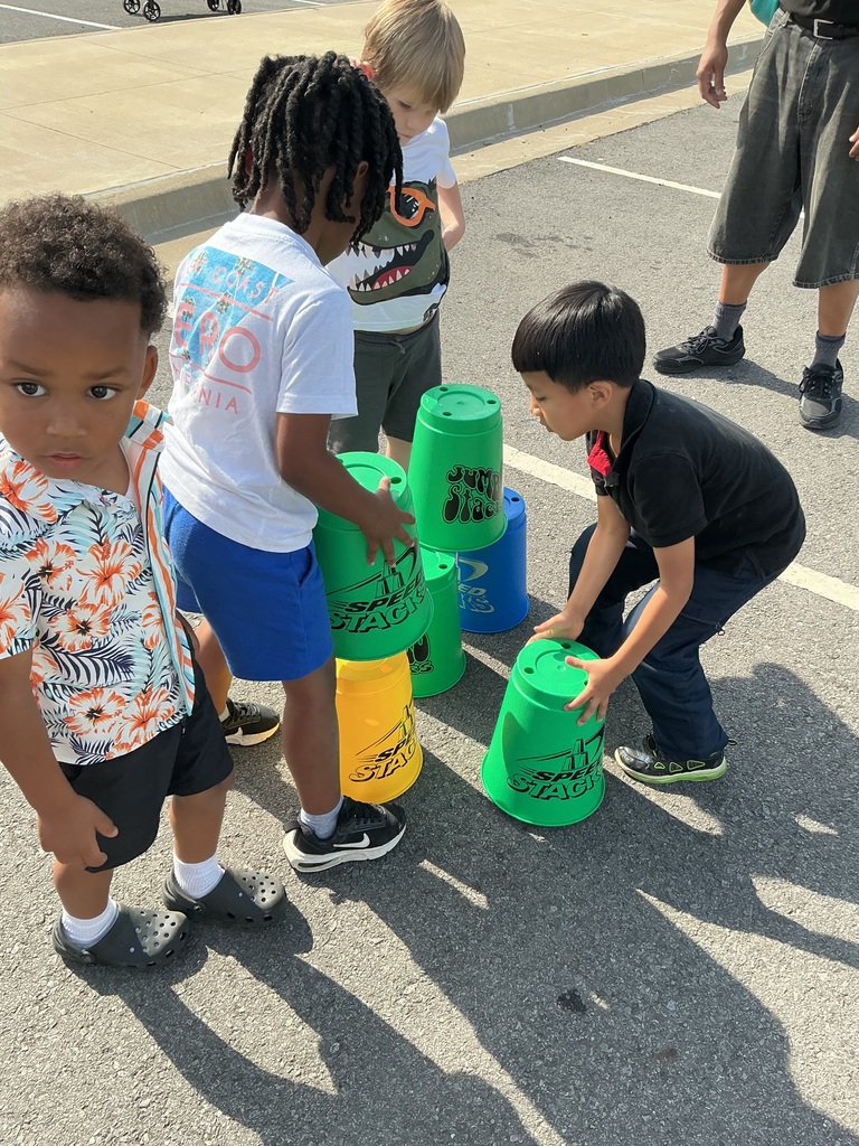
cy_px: 573
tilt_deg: -39.7
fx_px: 960
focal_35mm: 29
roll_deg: -5.5
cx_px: 430
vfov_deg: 61.7
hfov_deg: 48.2
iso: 25
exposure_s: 1/593
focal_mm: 3
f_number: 1.8
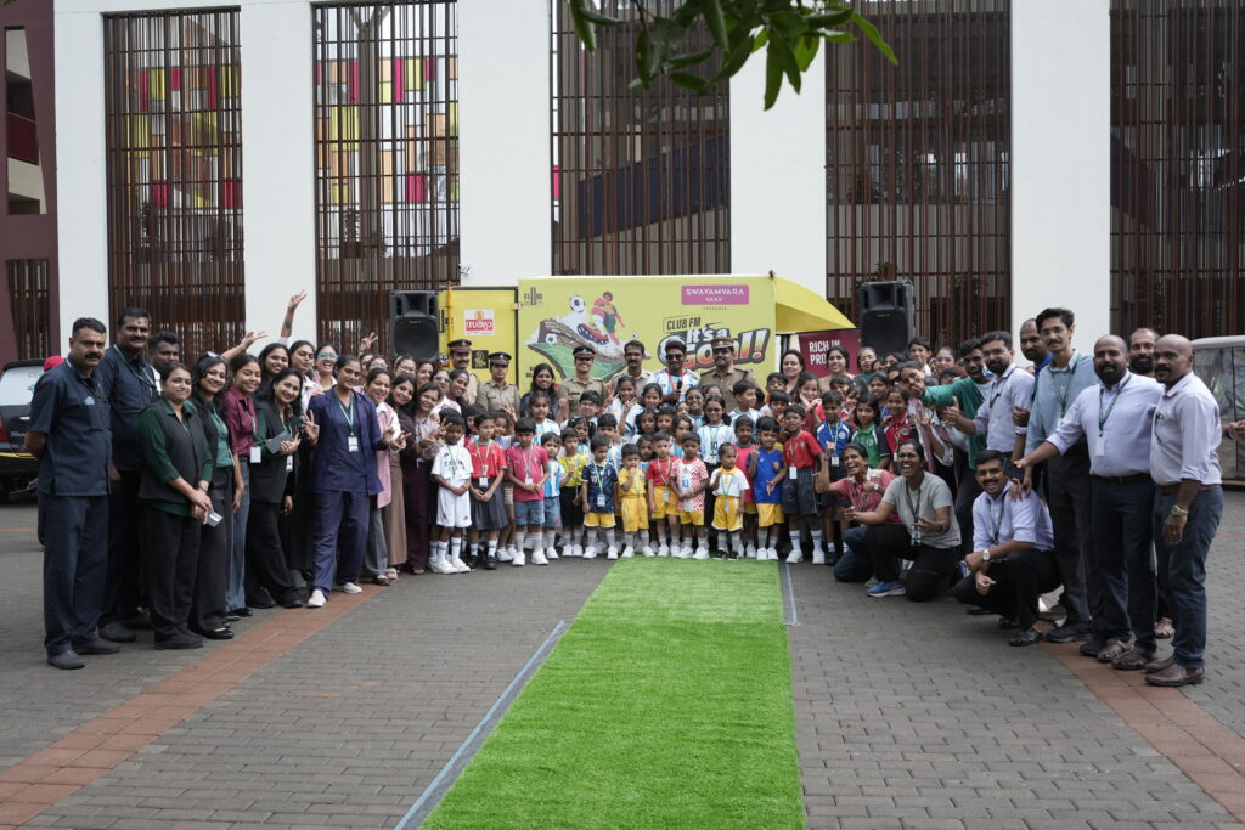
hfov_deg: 54.4
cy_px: 415
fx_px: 1211
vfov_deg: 37.9
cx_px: 622
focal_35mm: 35
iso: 200
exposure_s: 1/160
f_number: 6.3
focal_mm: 35
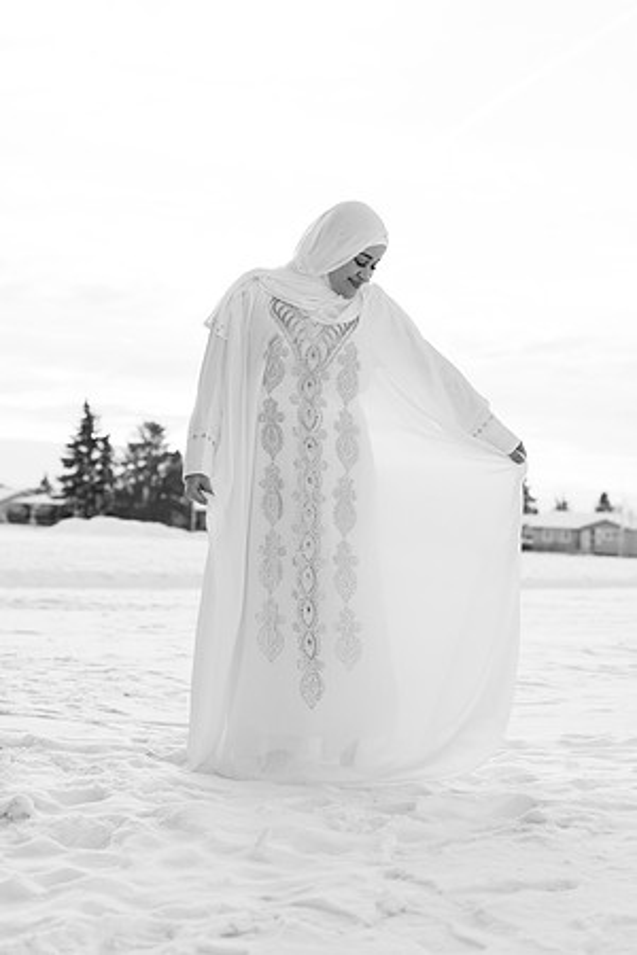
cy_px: 478
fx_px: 1858
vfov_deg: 28.8
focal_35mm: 70
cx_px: 318
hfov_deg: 19.5
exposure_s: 1/125
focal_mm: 70
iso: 100
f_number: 4.5
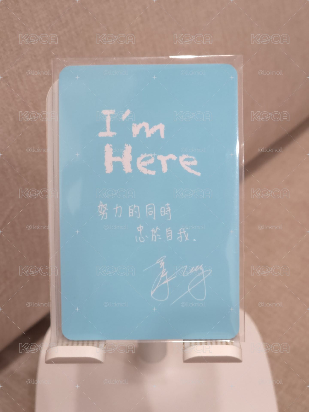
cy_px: 206
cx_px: 154
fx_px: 821
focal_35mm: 69
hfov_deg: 21.3
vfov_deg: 28.2
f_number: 2.4
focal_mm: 7
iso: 100
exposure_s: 1/30
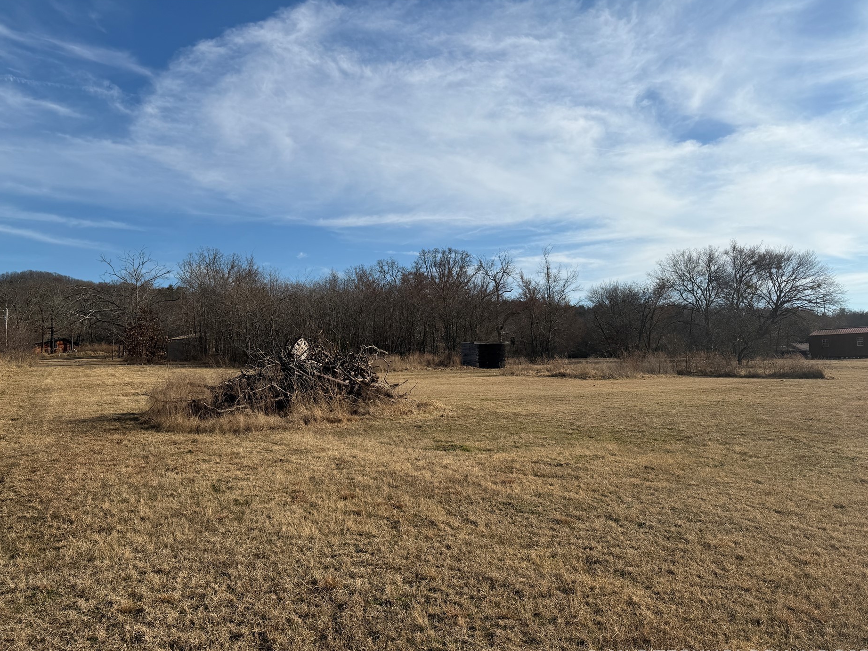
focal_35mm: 25
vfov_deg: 54.9
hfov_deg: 69.4
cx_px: 436
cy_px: 334
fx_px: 627
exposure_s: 1/7353
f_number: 1.78
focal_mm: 6.76
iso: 80
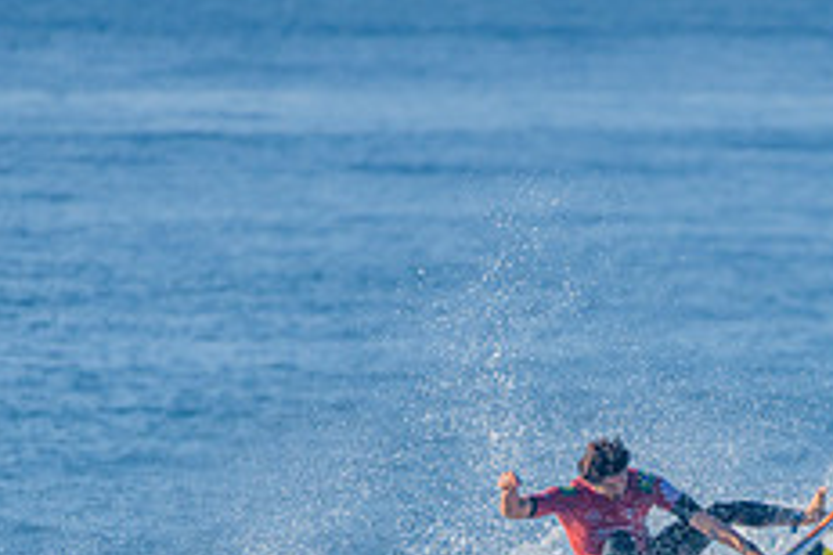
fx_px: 29037
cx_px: 606
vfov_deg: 1.1
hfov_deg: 1.6
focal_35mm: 1255
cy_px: 694
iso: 450
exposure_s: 1/2000
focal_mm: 500
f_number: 5.6
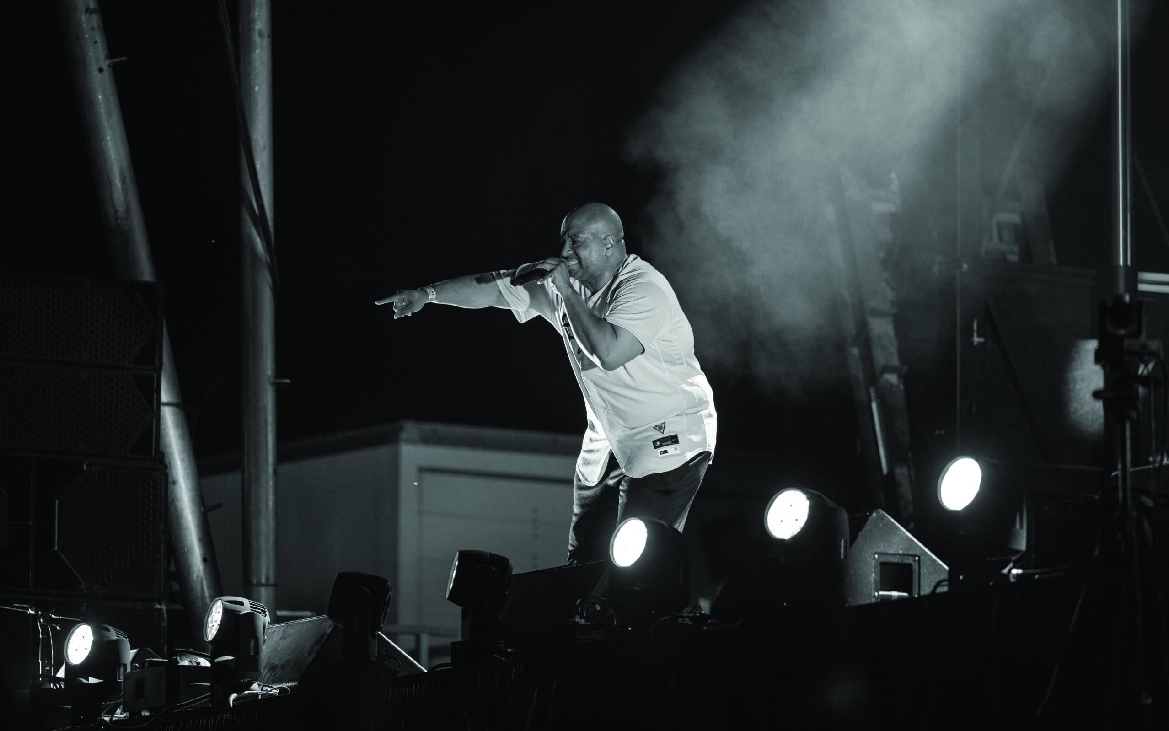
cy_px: 371
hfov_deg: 10.3
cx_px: 585
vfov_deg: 6.4
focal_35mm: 204
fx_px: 6500
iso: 900
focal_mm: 200
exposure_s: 1/160
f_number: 2.8
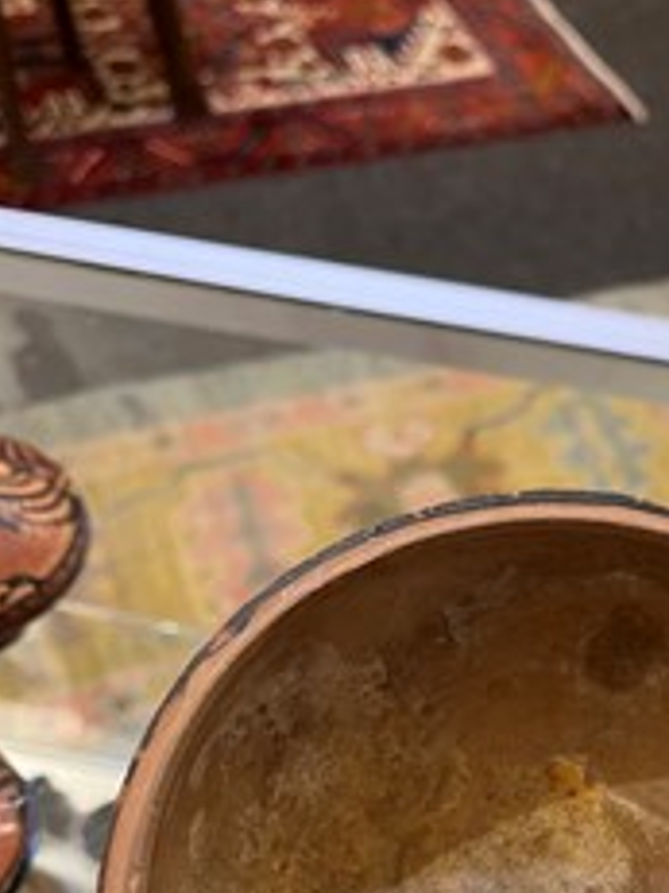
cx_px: 510
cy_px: 765
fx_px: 1161
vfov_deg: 39.7
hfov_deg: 31.5
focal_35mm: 45
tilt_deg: -57.4
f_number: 1.6
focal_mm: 5.1
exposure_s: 1/50
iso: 80
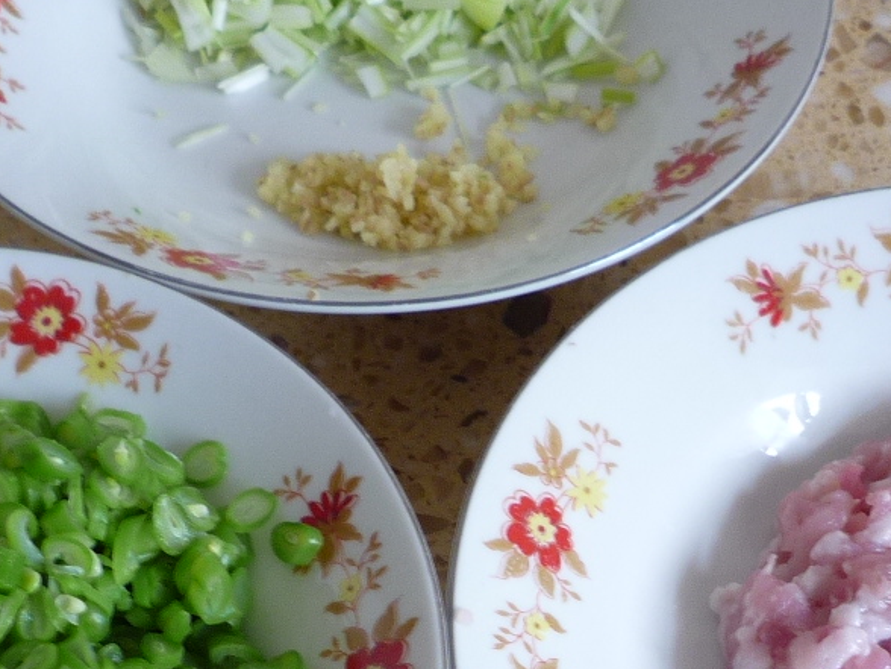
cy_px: 630
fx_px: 1750
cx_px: 458
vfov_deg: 21.1
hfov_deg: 28.6
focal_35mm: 68
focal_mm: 4.4
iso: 100
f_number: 2.8
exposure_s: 1/30
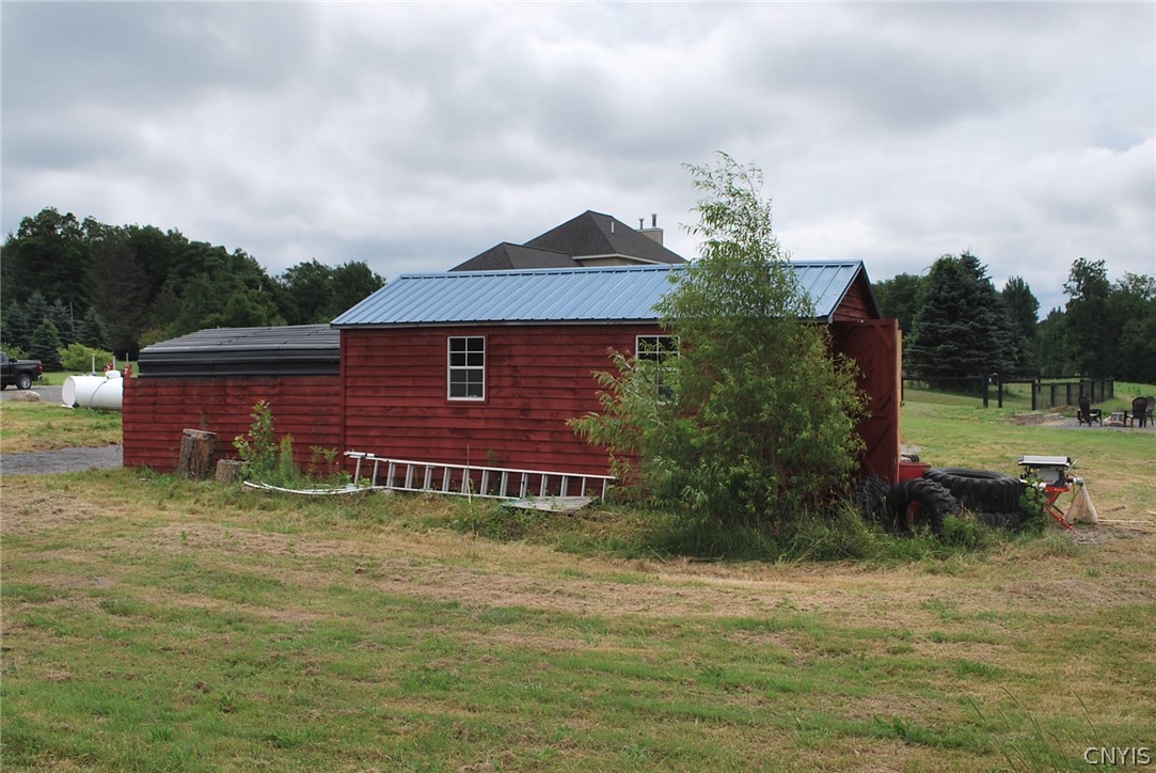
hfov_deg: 53.1
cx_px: 578
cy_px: 386
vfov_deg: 36.9
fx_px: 1157
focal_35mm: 36
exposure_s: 1/320
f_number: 9
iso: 100
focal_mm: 24
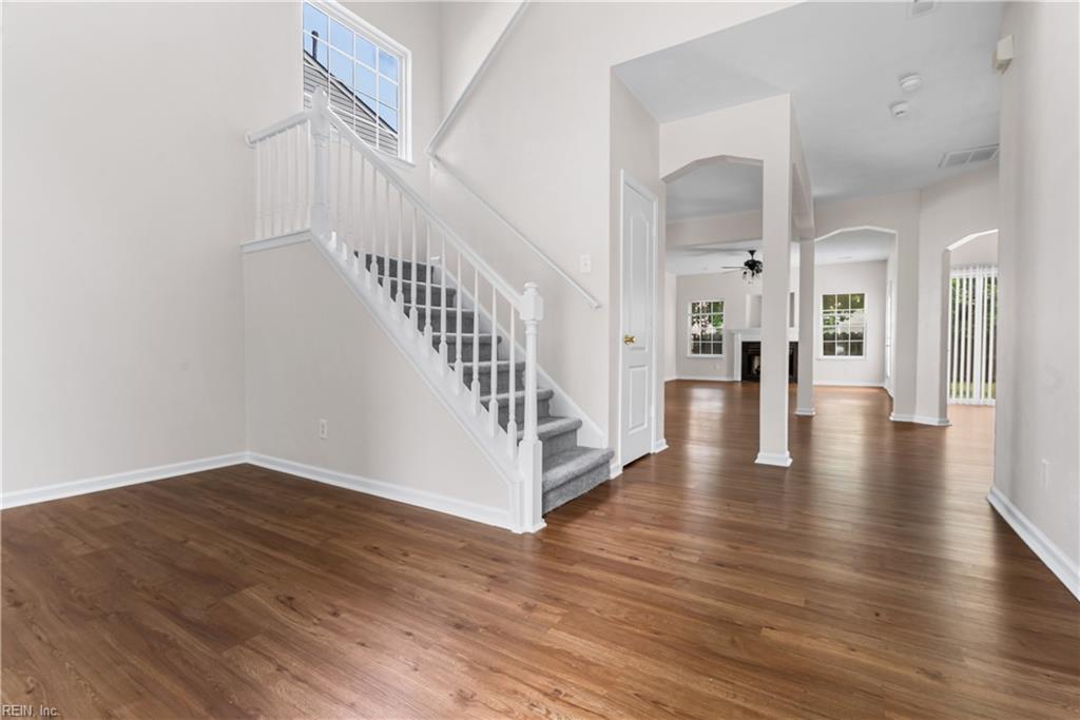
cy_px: 360
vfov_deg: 73.8
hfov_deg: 96.7
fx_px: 480
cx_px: 540
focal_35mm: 16
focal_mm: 16
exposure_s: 1/15
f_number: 8
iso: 1000
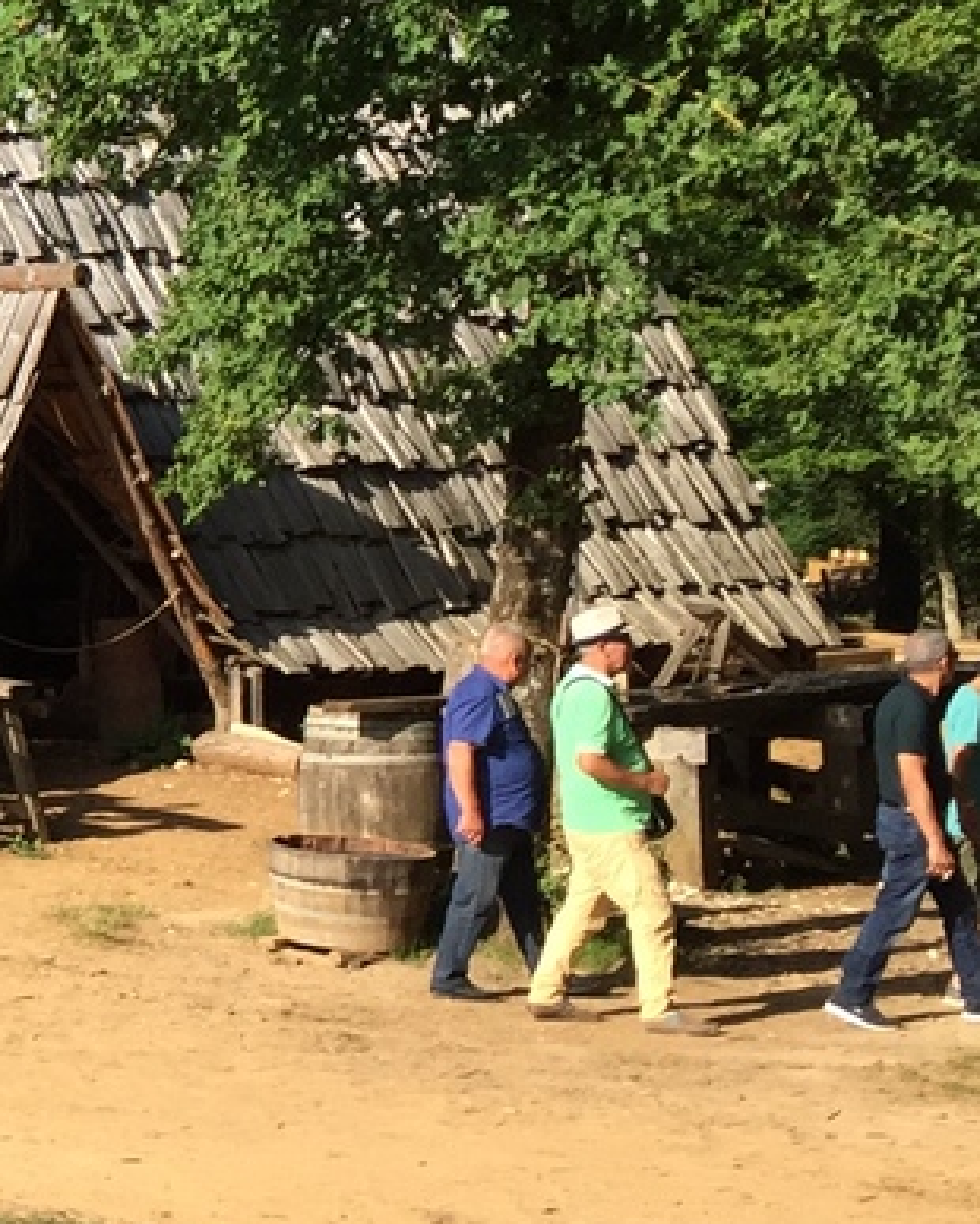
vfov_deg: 16.2
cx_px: -910
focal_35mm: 117
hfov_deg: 11.9
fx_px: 4239
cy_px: 127
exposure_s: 1/1014
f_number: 2.2
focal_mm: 4.15
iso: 32
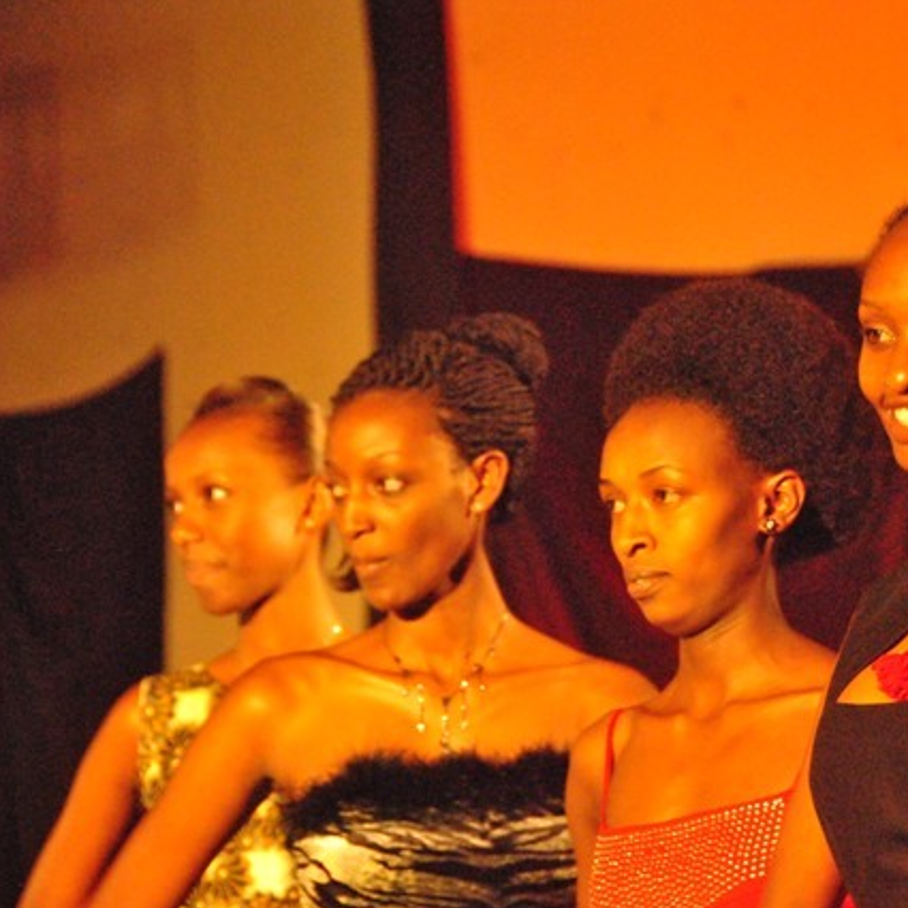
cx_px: 664
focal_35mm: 183
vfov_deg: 9.6
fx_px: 5420
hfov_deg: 9.6
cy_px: 455
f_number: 5.3
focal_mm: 95
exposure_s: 1/30
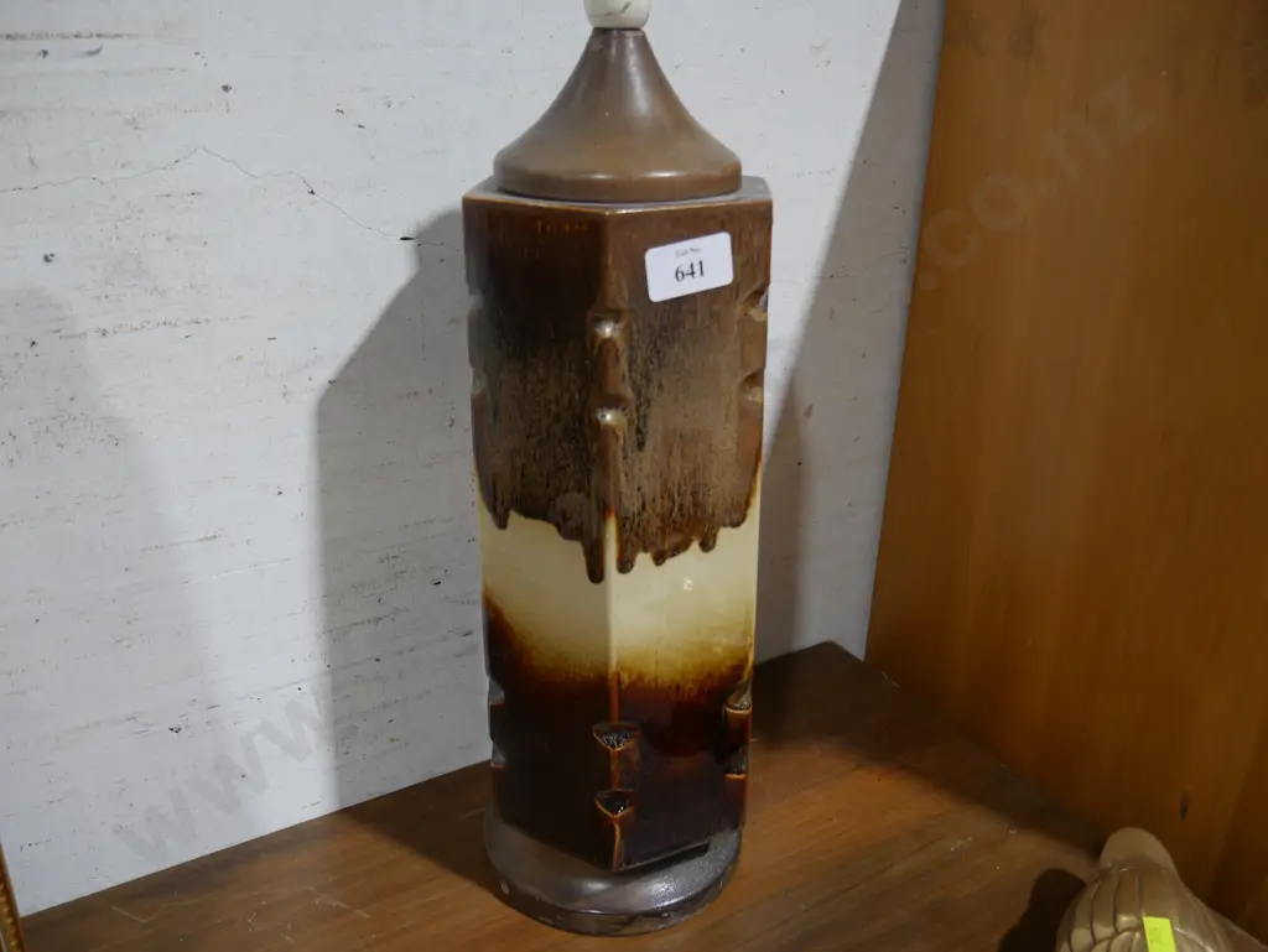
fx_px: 1173
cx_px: 634
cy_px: 476
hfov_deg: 56.8
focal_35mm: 32
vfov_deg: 44.2
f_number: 3.6
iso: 320
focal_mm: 16
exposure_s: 1/60
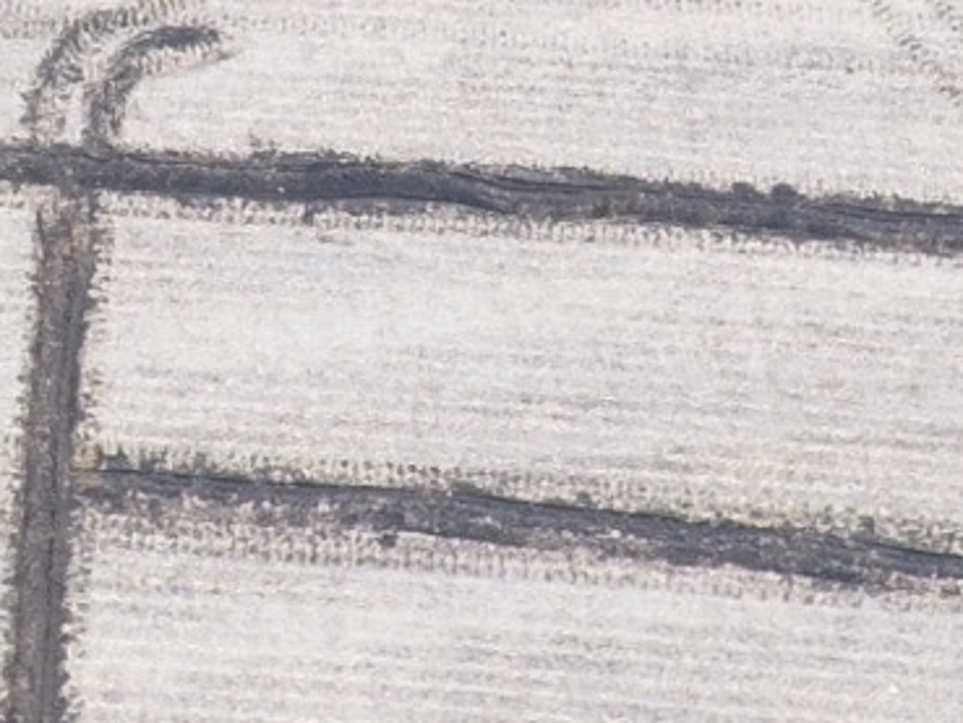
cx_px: 240
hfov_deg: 18.8
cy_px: -968
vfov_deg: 11.8
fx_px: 2894
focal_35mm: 104
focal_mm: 3.61
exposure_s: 1/50
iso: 131
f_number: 2.8
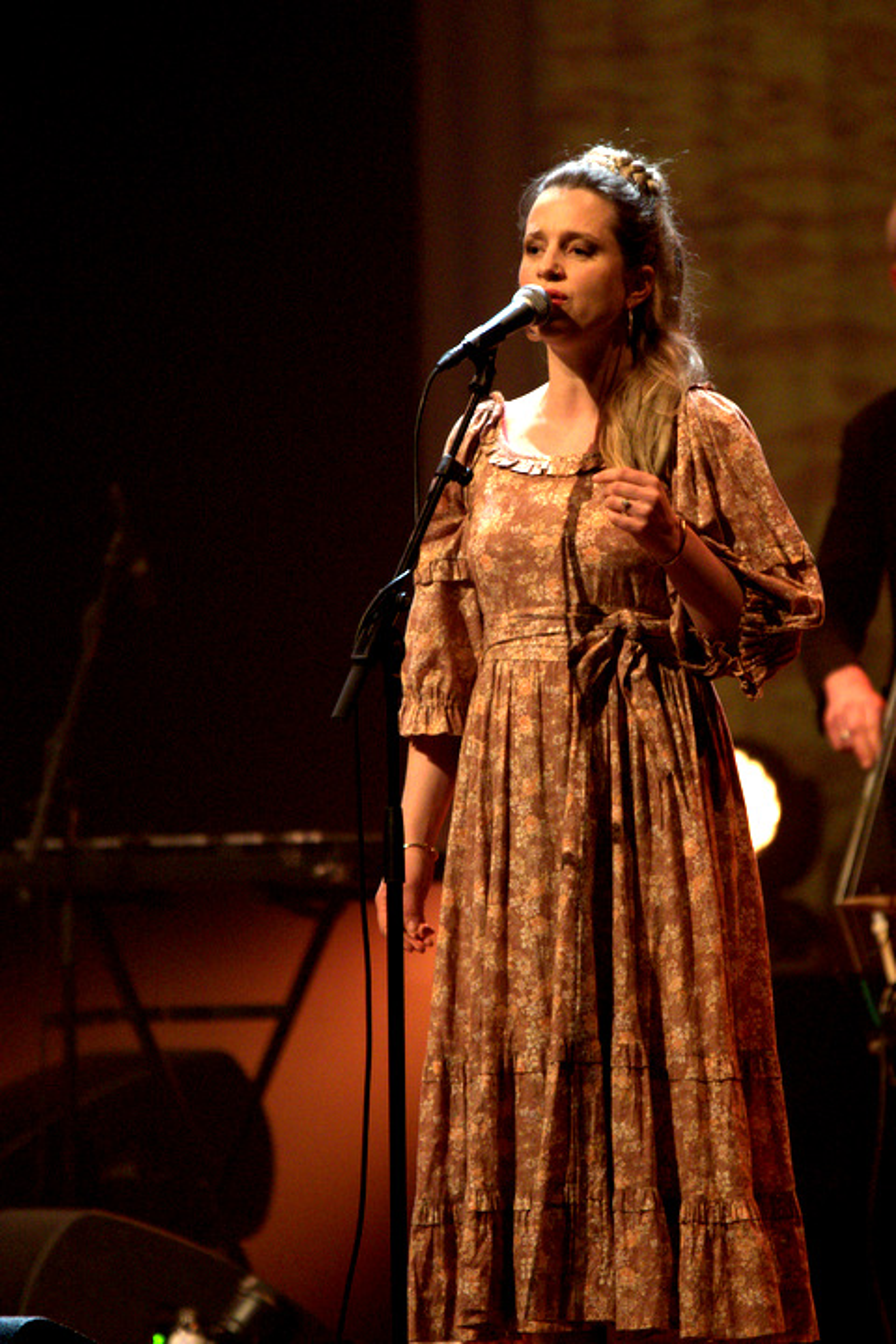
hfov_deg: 4.6
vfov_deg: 6.9
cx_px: 448
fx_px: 11199
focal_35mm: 300
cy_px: 672
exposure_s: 1/125
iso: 2800
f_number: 2.8
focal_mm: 200
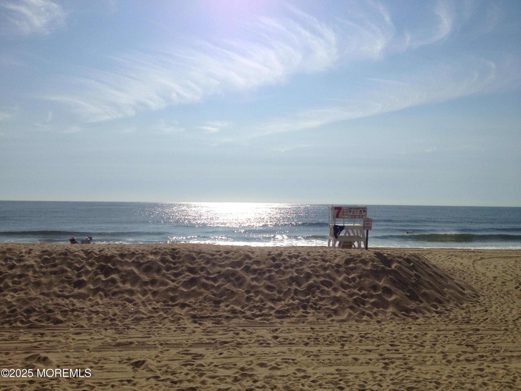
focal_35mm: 35
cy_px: 196
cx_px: 260
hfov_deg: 52.6
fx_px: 527
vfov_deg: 40.7
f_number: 2.4
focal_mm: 4.28
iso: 50
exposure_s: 1/7937
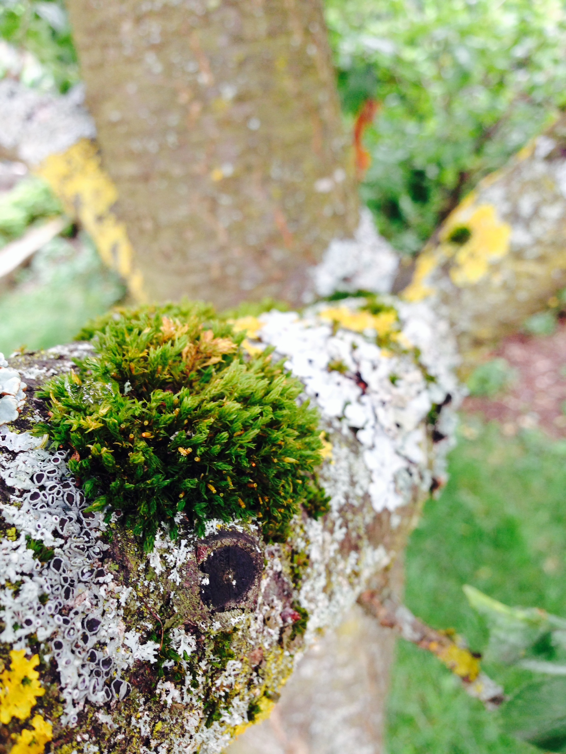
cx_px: 283
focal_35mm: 33
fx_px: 719
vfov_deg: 55.4
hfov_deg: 42.9
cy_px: 377
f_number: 2.4
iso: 50
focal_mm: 4.12
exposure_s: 1/20
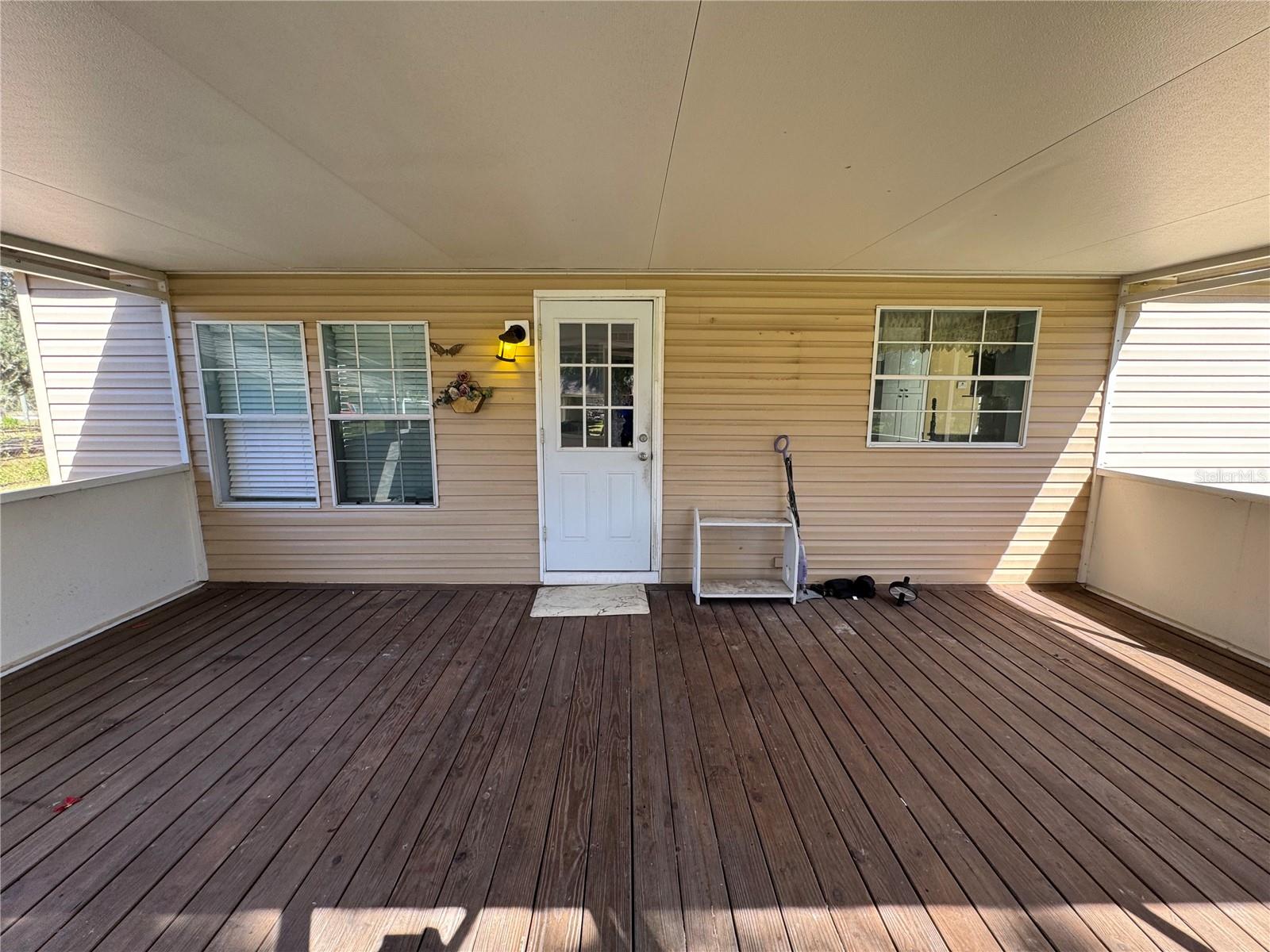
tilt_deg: -10.7
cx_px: 635
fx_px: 514
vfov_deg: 85.7
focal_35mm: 14
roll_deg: +0.4
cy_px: 476
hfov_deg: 102.1
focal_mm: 2.22
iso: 64
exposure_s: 1/99
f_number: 2.2
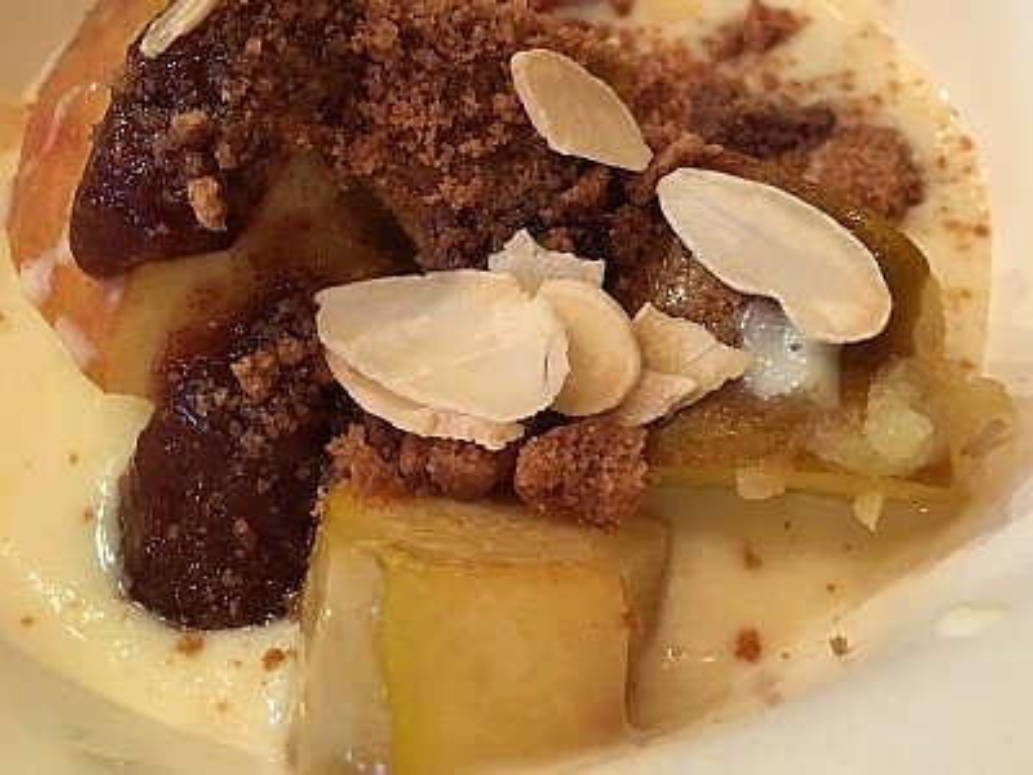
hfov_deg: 61.7
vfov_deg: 48.2
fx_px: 865
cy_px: 388
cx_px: 516
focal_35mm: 29
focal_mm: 4.15
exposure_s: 1/25
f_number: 2.2
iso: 200
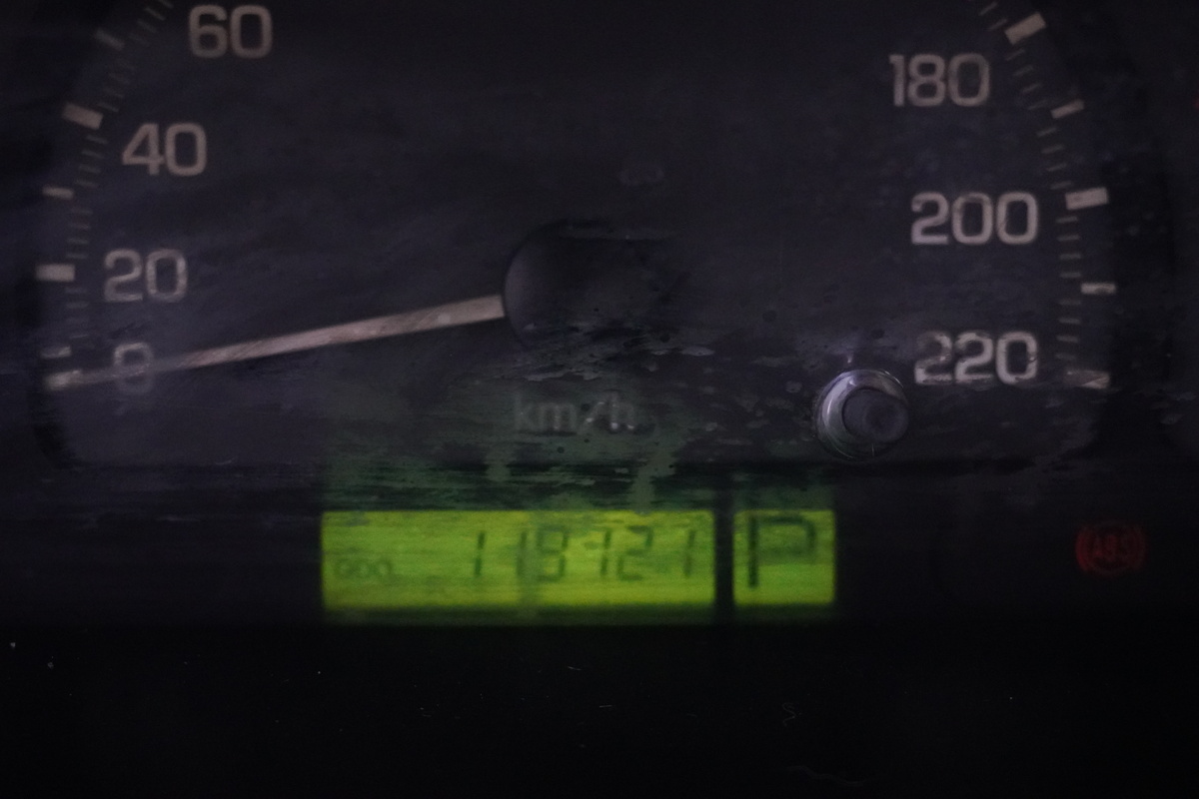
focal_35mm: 58
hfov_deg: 34.2
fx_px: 1948
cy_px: 400
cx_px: 600
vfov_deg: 23.2
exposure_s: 1/250
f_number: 5.6
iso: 6400
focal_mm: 39
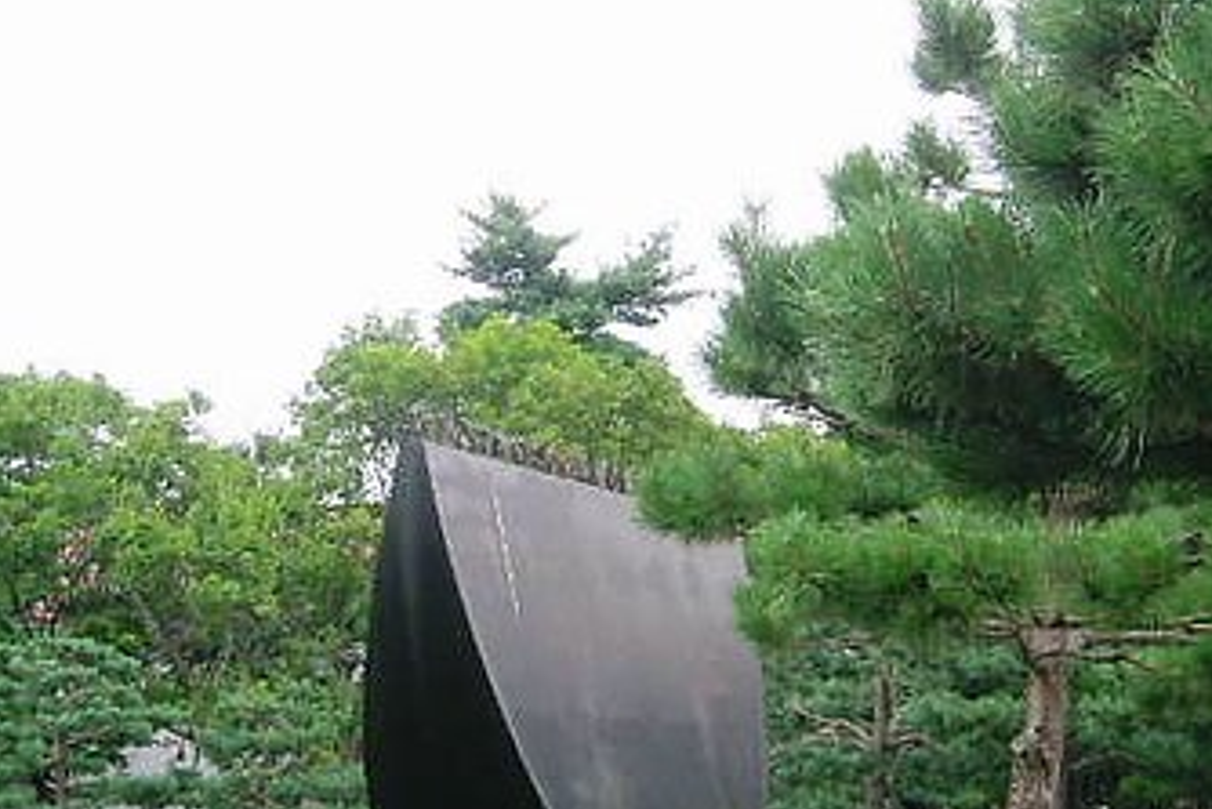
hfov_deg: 21.6
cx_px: 501
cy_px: 544
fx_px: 3166
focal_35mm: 94
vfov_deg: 14.5
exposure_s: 1/125
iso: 100
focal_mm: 10.5
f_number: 3.9
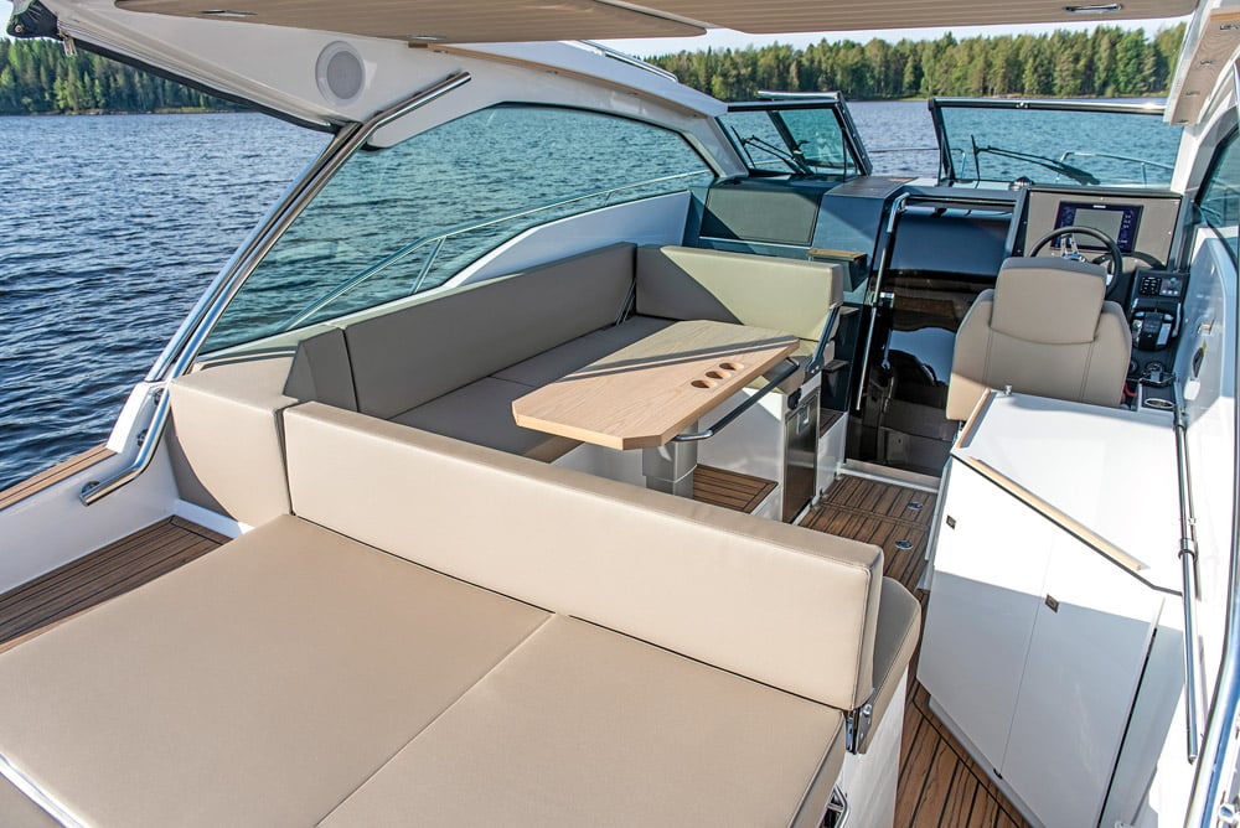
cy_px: 414
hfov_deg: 73.7
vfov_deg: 53.2
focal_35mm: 24
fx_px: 827
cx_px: 620
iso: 100
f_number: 5.6
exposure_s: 1/500
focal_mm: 24
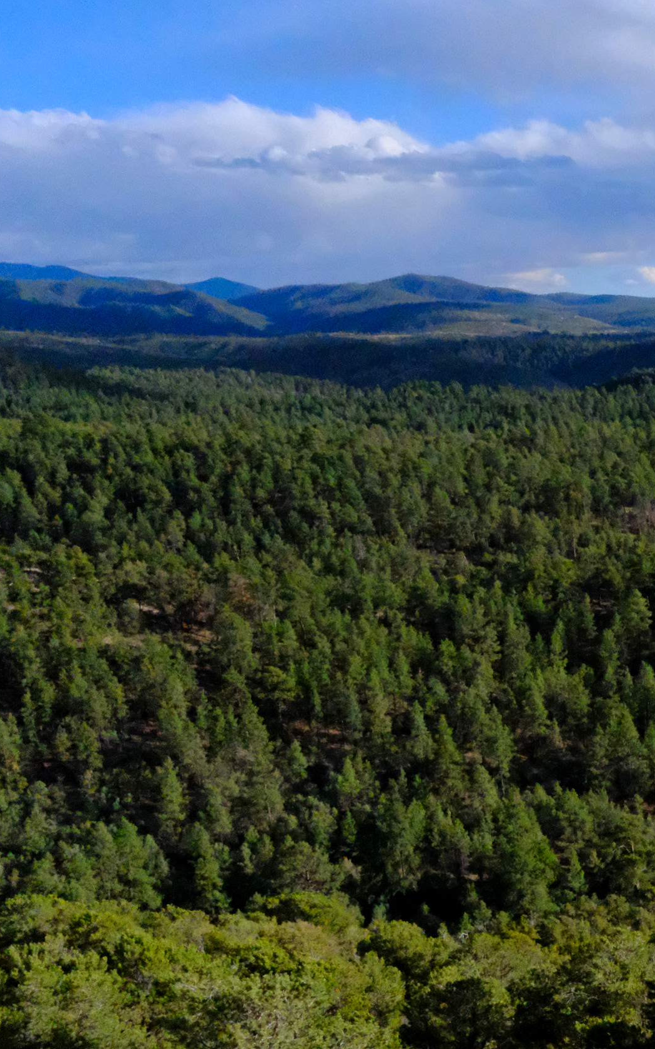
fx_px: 1943
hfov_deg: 17.2
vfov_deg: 30.1
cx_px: 991
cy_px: 666
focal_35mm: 68
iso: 12800
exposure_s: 1/4000
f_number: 16
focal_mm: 23
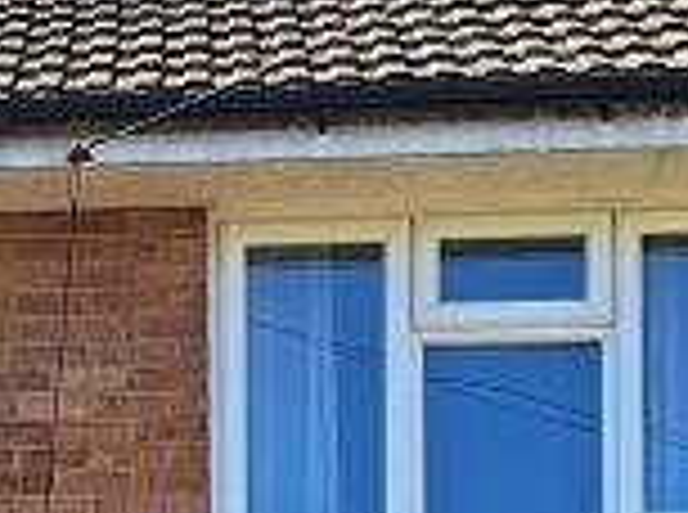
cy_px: 1305
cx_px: -4
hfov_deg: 12.2
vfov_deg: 8.3
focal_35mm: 161
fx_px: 3192
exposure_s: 1/610
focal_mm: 5.23
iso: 50
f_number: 1.8
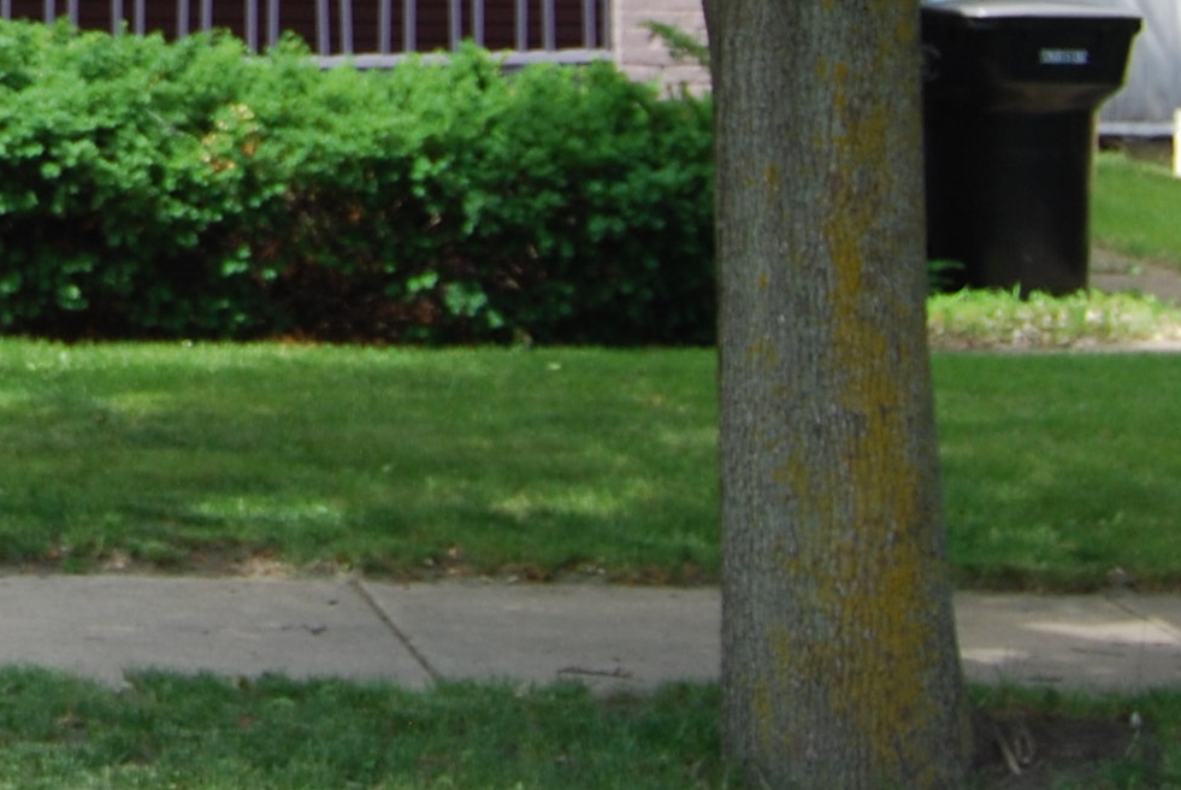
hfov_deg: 12.4
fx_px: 5056
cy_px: -650
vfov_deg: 8.6
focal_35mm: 154
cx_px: -766
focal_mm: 26
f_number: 5.6
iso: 140
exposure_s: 1/125
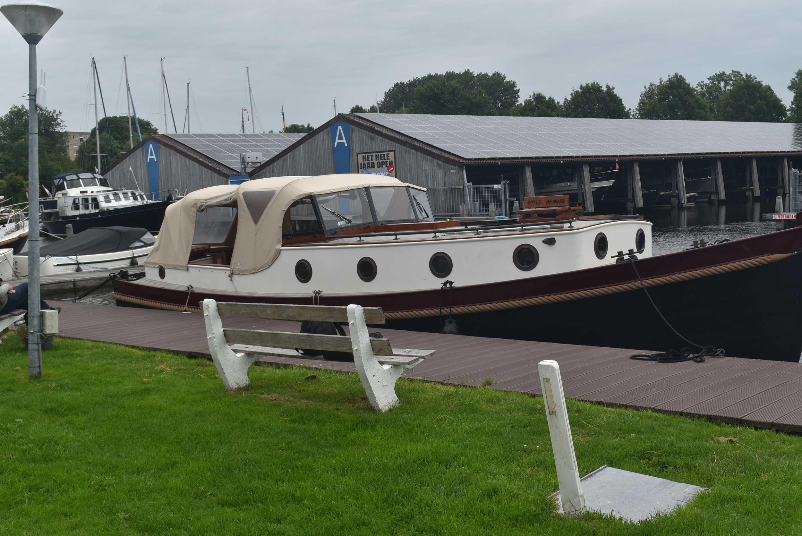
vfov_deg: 28.1
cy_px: 268
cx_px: 401
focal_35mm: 48
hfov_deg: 41.1
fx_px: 1070
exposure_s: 1/320
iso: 200
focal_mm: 32
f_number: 9
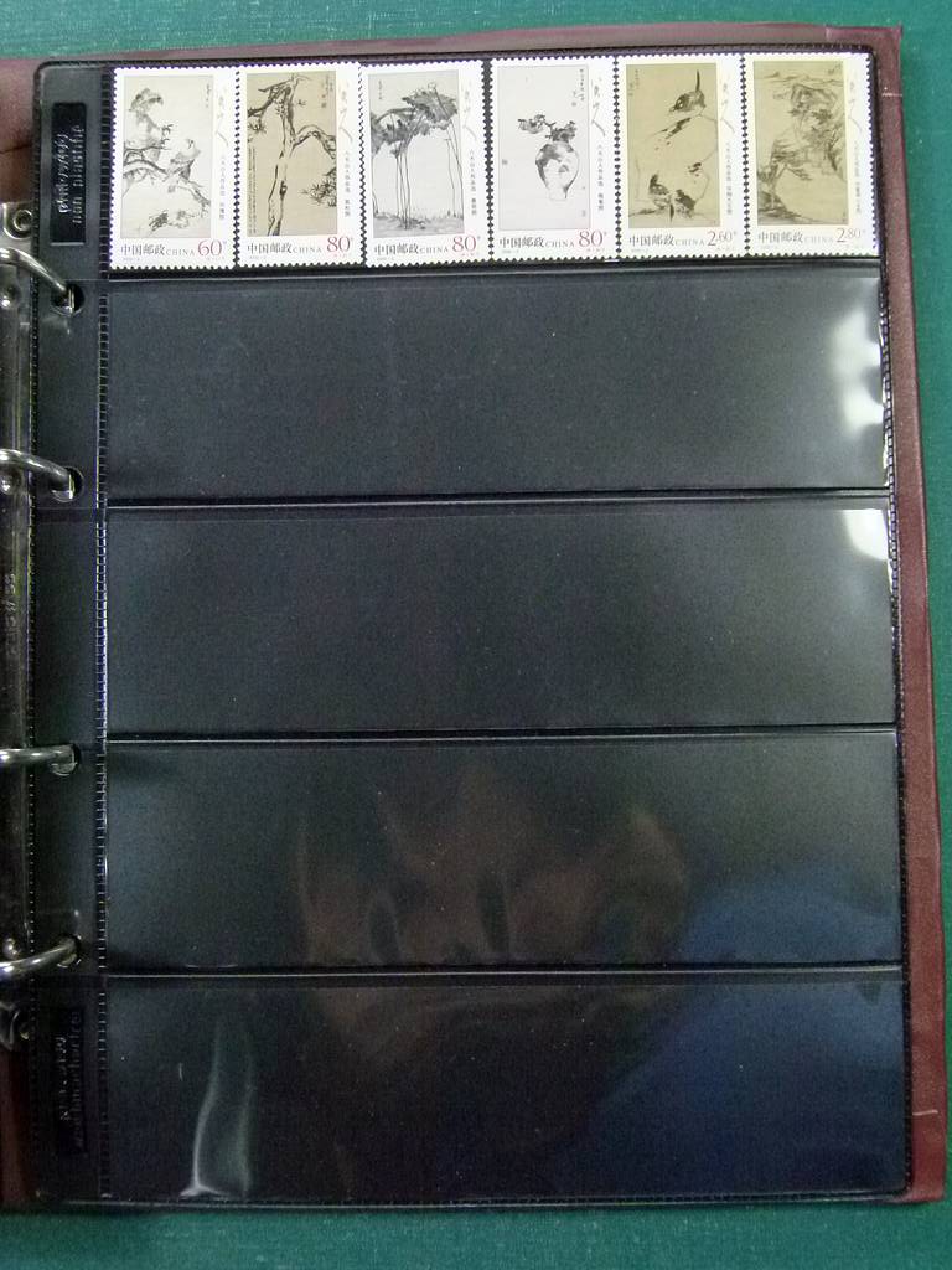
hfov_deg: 36.8
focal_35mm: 39
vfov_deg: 47.9
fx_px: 1430
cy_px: 635
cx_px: 476
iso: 640
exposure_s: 1/250
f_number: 3.1
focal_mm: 7
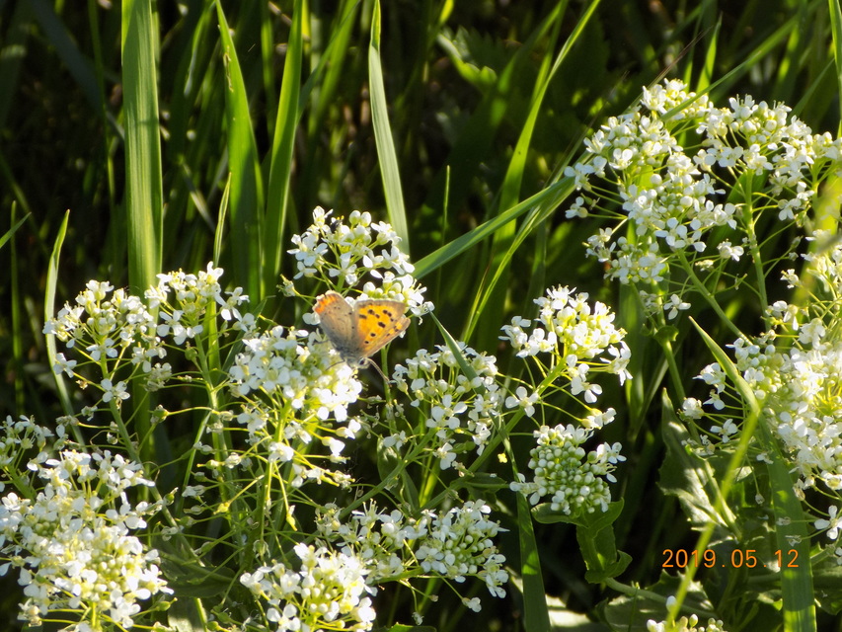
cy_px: 316
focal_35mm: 118
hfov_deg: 16.7
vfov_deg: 12.6
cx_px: 421
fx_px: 2871
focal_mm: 20.9
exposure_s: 1/125
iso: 80
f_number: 4.8
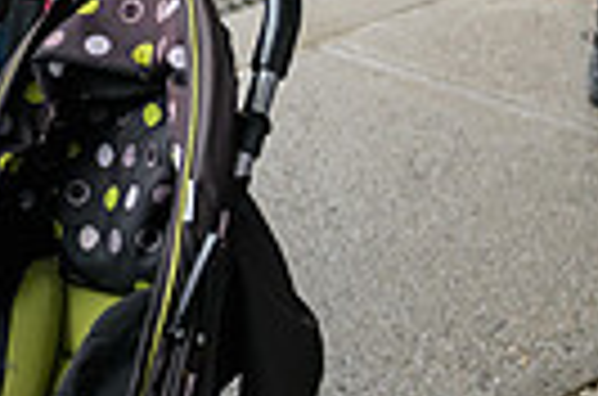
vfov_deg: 12.3
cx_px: -9
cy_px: -200
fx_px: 1740
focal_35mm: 105
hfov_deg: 18.9
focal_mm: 24
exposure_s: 1/400
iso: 800
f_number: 3.2
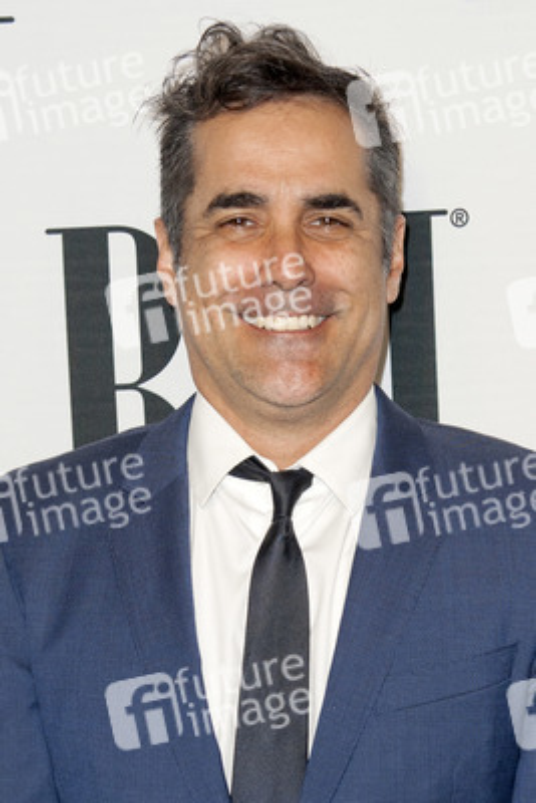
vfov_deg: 41.1
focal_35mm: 48
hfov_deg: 28.1
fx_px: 1071
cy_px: 402
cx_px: 268
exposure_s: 1/400
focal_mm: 48
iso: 500
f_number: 4
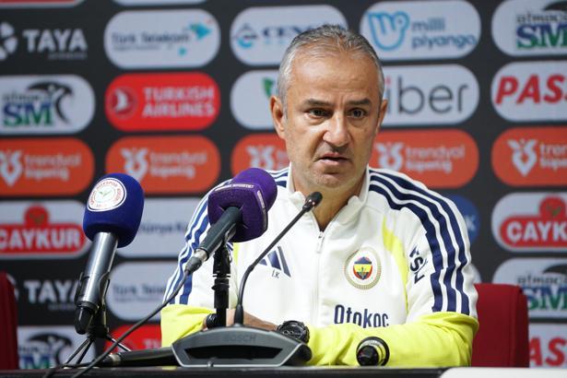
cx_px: 284
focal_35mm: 300
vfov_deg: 4.6
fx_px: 4725
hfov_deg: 6.9
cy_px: 189
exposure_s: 1/320
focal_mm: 200
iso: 250
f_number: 2.8
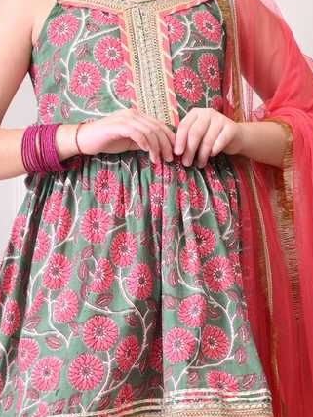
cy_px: 178
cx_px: 155
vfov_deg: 21.3
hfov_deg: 16.1
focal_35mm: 92
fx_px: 1109
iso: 320
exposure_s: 1/125
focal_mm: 78
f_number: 6.3
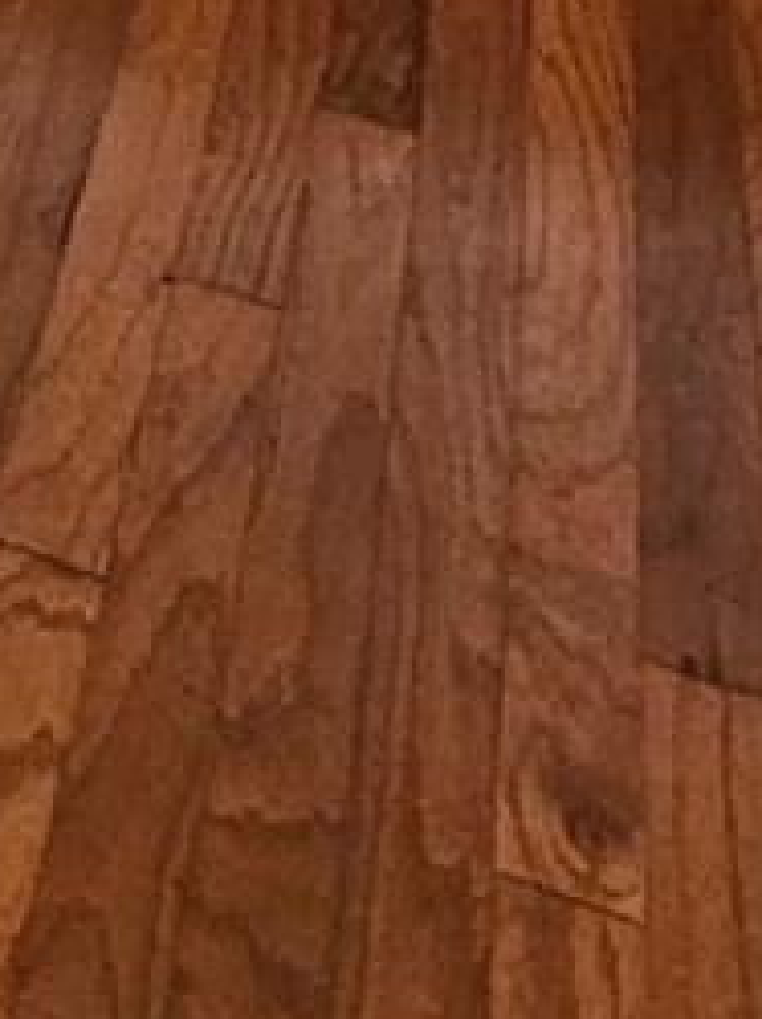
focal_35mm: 80
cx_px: -534
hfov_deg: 16.1
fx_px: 2352
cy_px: -1581
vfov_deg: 14.0
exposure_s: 1/60
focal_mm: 2.2
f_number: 2.2
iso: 250
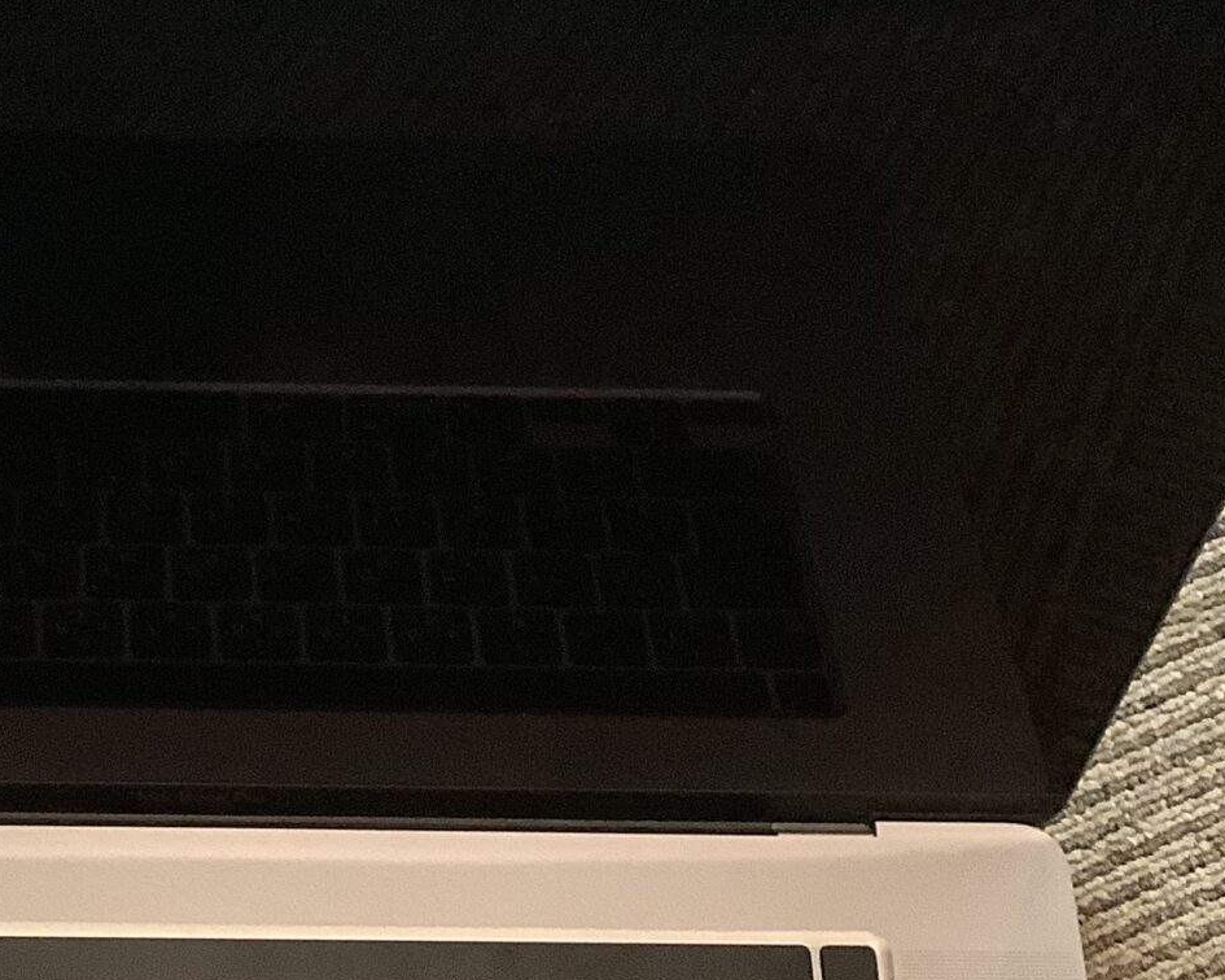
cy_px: 945
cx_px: 181
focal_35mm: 82
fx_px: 2973
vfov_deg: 18.3
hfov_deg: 22.8
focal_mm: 3.3
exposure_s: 1/50
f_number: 2.4
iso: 320
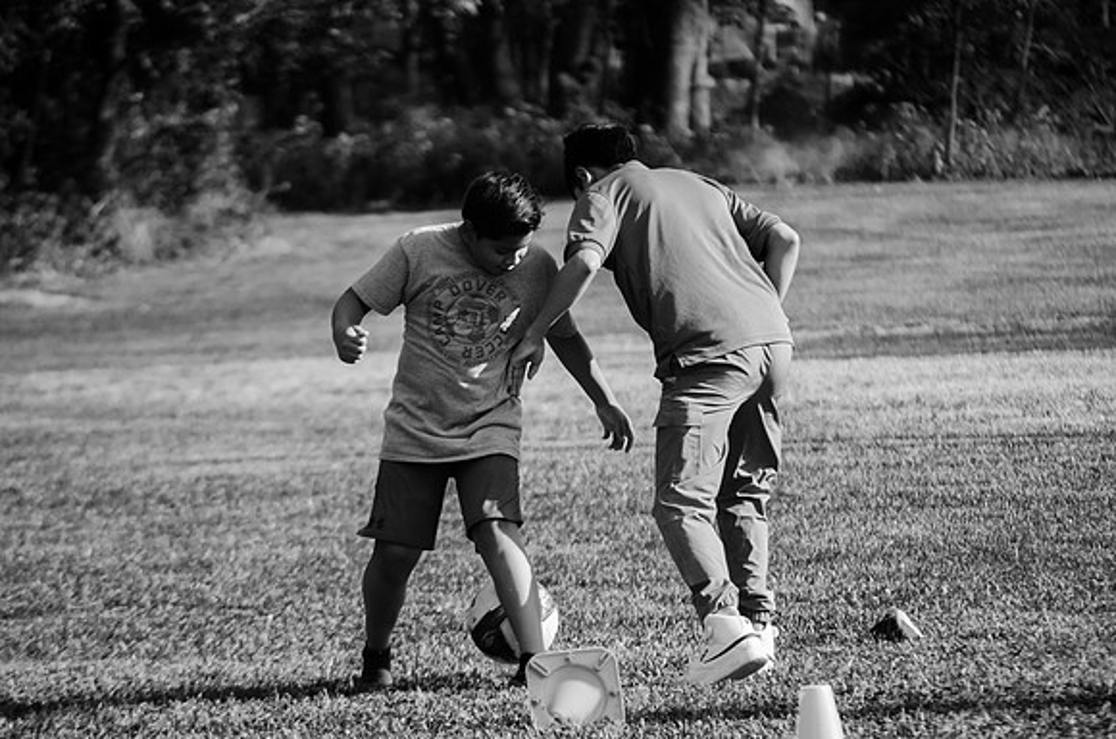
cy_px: 370
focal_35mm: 300
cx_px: 558
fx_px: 9280
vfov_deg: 4.6
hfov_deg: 6.9
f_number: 6.3
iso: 200
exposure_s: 1/640
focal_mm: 200
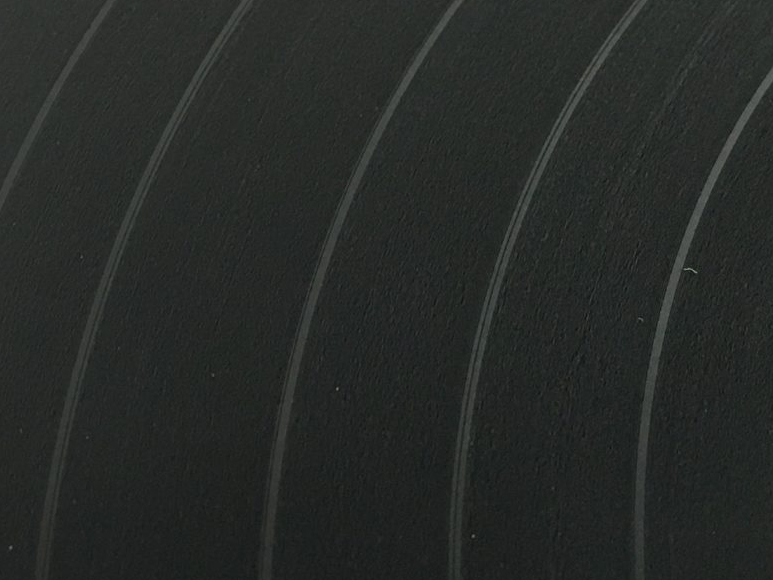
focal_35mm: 96
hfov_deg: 20.4
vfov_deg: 15.2
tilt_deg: -48.1
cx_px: 494
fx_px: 2144
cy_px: 529
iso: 64
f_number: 2.2
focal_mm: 4.15
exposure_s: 1/33
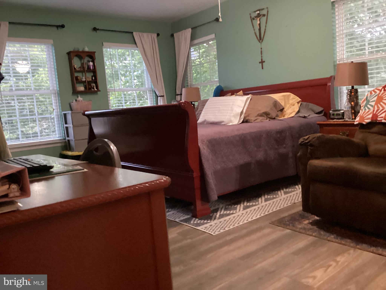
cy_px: 145
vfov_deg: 45.4
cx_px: 193
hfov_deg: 58.4
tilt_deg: -7.0
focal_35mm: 31
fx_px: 346
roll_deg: +4.0
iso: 640
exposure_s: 1/20
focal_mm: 3.3
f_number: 2.4
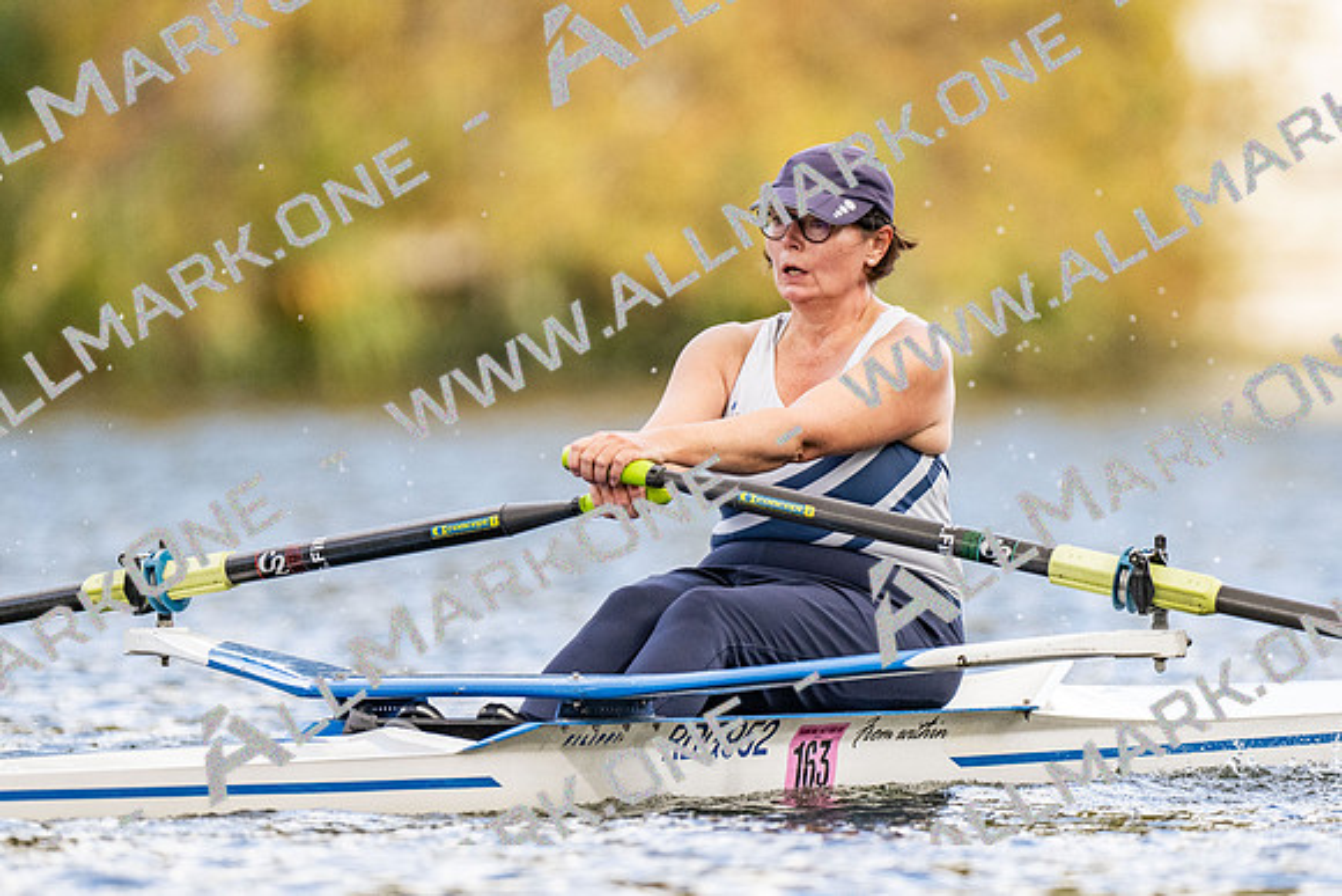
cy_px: 448
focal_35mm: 900
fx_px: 33574
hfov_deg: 2.3
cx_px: 671
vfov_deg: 1.5
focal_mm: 600
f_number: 4
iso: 900
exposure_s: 1/2500
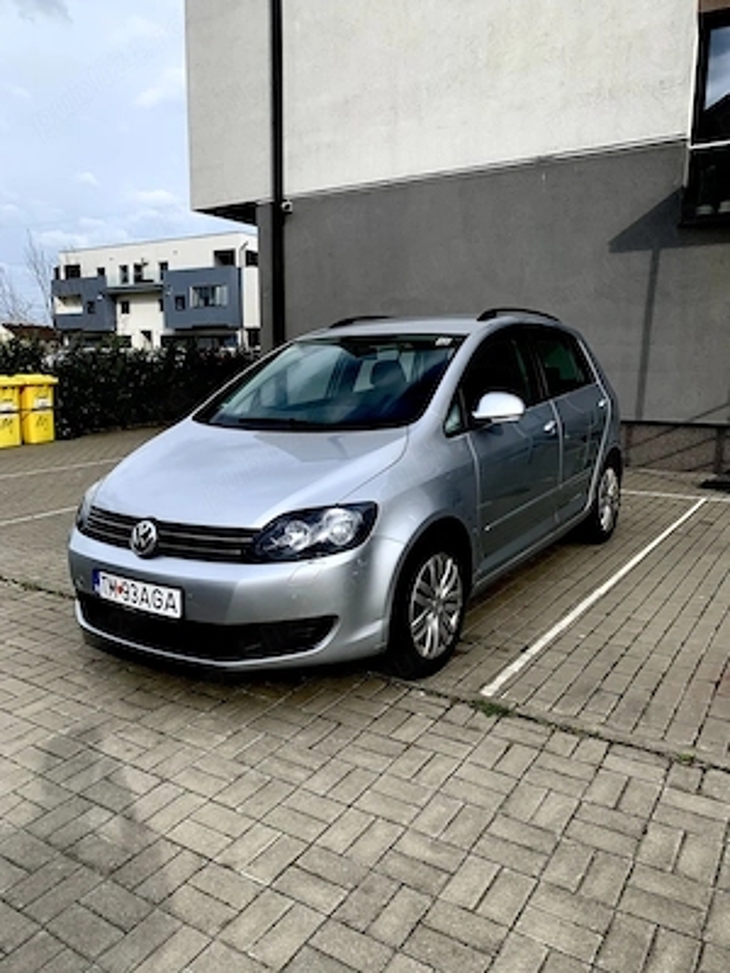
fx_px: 731
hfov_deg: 53.1
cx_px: 365
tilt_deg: -7.6
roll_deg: -1.0
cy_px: 486
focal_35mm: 26
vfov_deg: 67.3
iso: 25
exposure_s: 1/1387
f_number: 1.8
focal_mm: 4.25
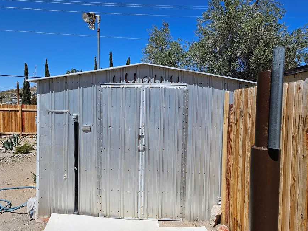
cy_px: 117
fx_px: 240
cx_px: 131
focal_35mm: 27
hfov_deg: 65.0
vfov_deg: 51.4
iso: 25
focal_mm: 5.4
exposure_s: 1/3892
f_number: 1.8
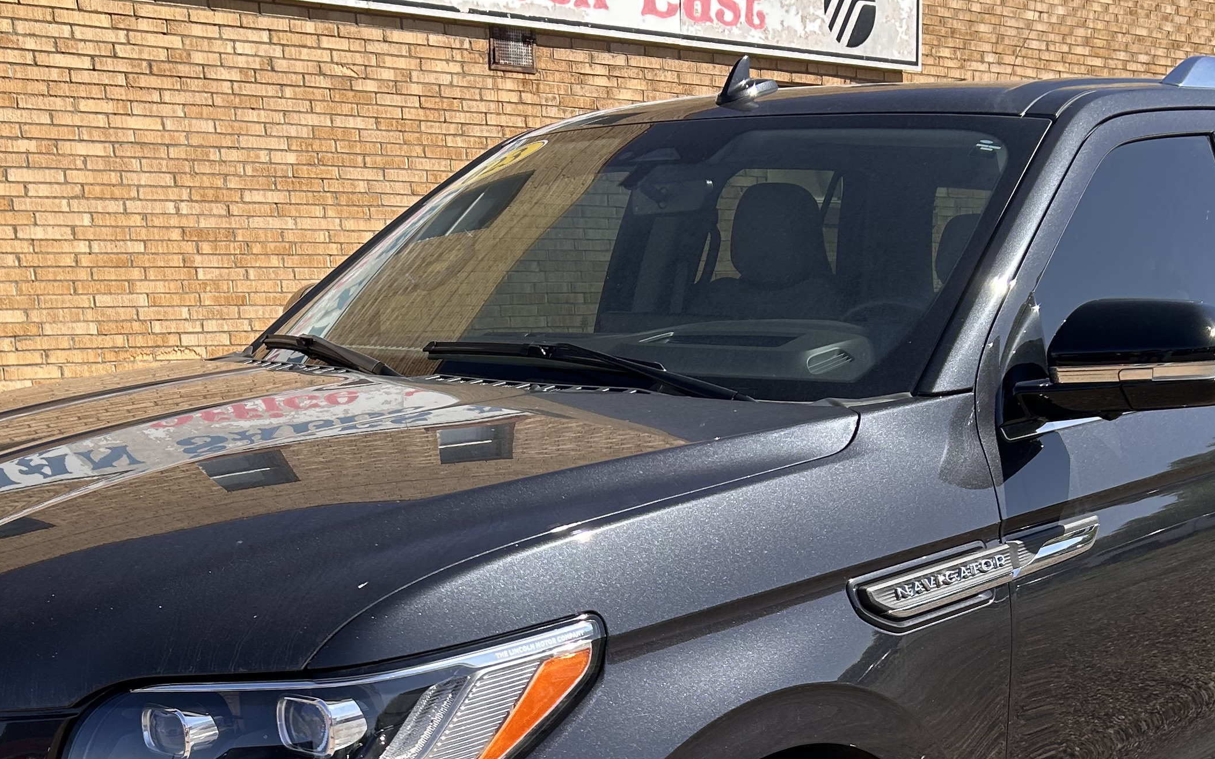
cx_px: 637
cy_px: 747
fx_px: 1755
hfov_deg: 38.2
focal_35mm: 53
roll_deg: +0.8
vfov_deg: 23.4
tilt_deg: -14.1
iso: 50
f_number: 1.5
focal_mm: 5.7
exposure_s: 1/2123
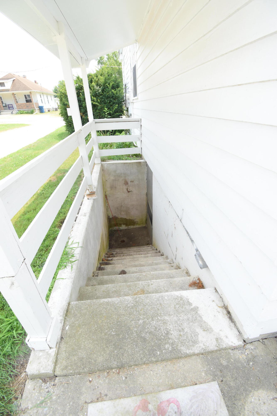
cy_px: 208
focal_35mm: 15
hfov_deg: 77.3
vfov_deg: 100.4
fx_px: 173
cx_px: 138
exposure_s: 1/250
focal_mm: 10
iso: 360
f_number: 5.6
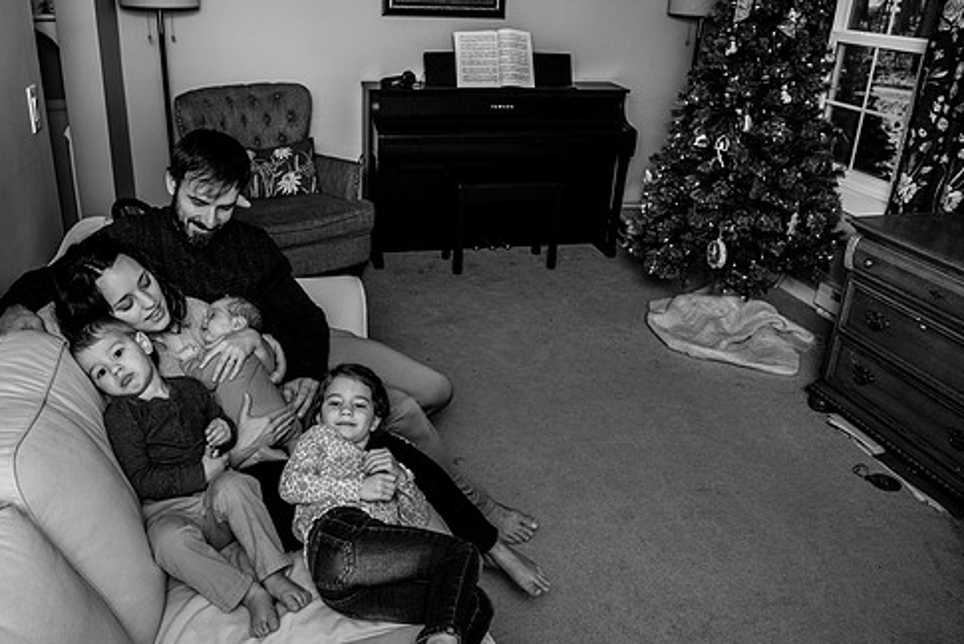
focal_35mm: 30
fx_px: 804
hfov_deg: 61.7
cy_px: 325
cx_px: 425
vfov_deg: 43.7
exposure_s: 1/250
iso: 200
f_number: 5
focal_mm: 24
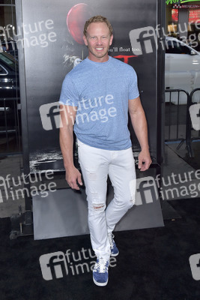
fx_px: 300
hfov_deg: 36.9
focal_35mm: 36
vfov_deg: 53.1
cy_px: 150
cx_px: 100
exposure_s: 1/250
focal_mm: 36
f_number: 6.3
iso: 640
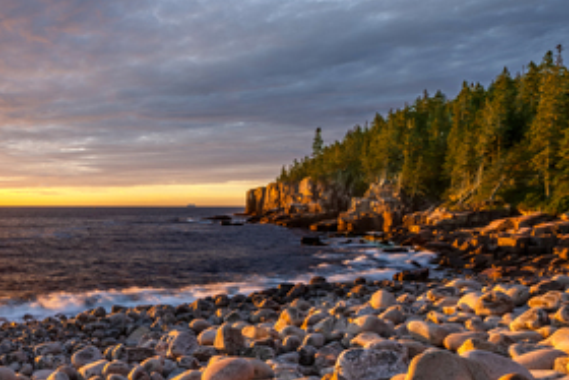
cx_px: 67
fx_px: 443
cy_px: 208
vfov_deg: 46.4
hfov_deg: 57.2
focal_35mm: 28
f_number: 22
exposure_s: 1/4
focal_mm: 14
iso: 64
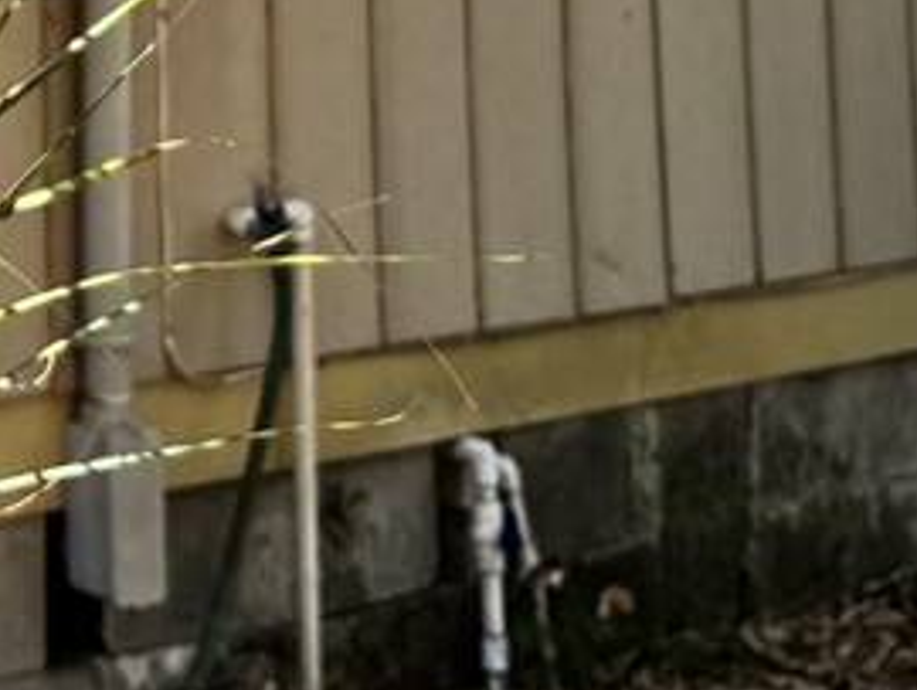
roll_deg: -0.2
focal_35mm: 142
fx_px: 3765
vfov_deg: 9.7
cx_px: -822
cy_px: -717
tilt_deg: +3.1
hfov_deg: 12.5
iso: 80
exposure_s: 1/1059
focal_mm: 6.76
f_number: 1.78
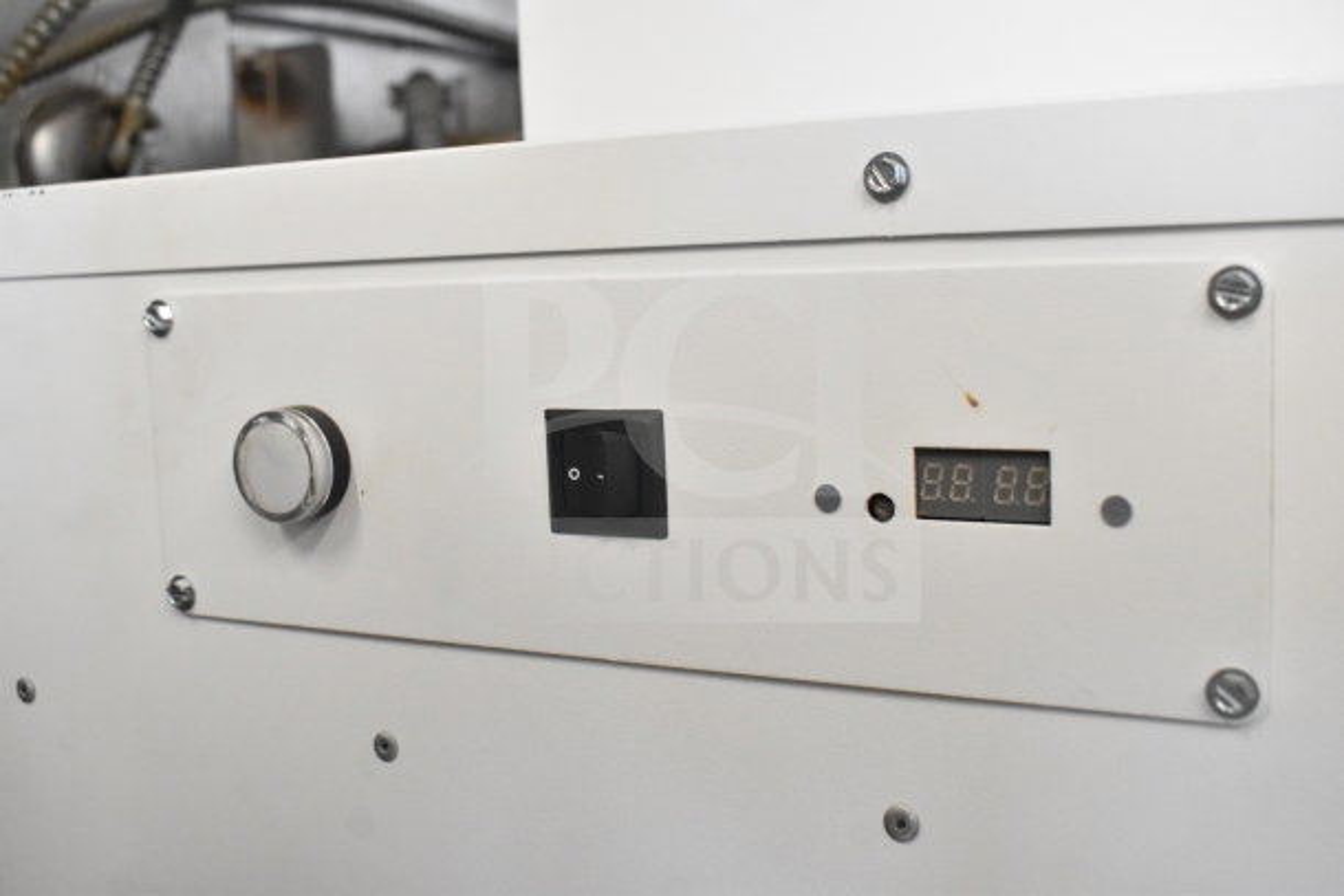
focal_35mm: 40
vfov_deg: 33.0
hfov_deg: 47.9
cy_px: 448
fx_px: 1512
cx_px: 672
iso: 6400
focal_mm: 27
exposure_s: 1/200
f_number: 7.1
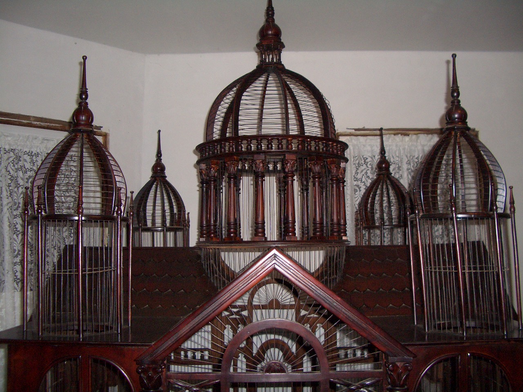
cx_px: 262
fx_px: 529
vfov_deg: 40.7
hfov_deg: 52.6
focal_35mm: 35
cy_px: 196
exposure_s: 1/60
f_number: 2.6
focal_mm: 5.8
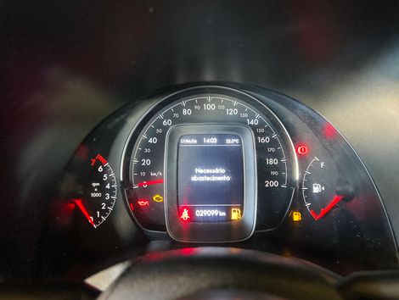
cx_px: 200
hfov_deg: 67.2
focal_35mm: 26
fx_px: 300
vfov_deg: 53.2
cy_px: 150
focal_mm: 5.7
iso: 500
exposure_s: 1/30
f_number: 1.5
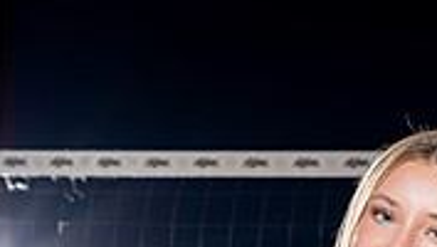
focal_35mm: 186
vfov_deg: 6.3
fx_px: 2158
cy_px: 546
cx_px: 346
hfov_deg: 11.5
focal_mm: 70
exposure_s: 1/250
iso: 100
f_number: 8
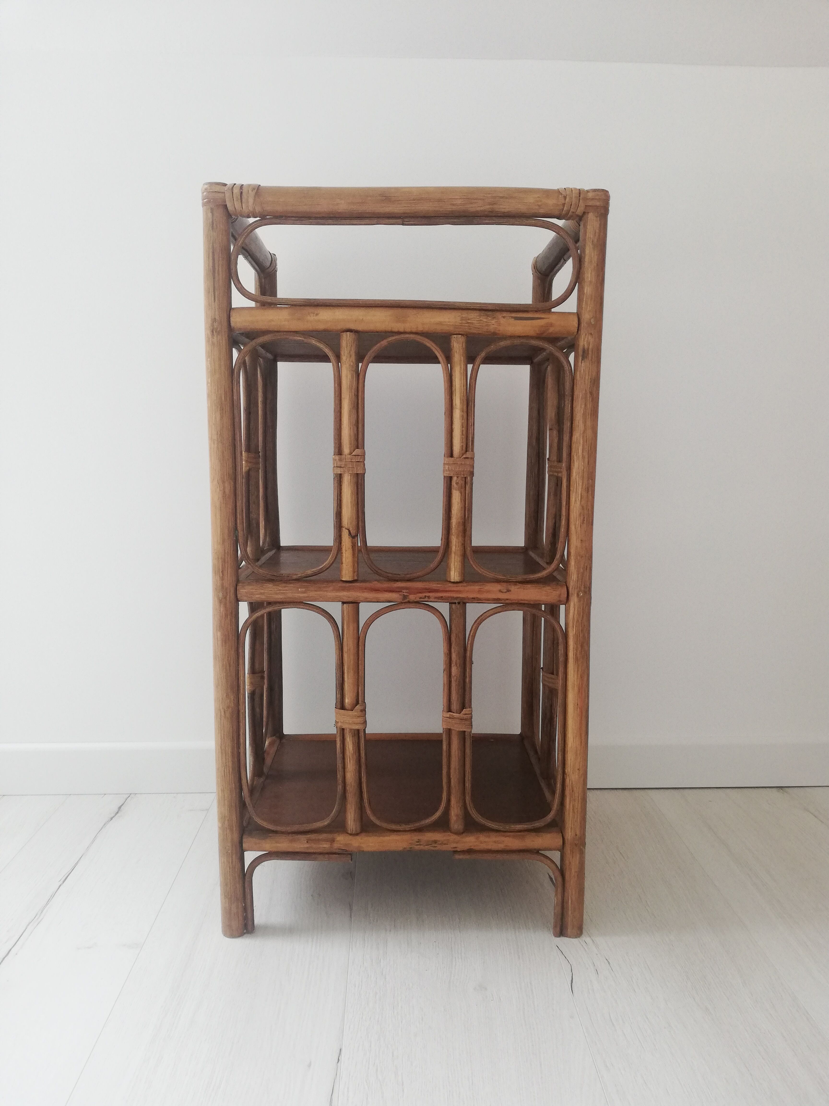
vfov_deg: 67.3
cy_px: 553
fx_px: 830
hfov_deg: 53.1
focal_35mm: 26
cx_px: 414
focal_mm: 3.81
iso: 160
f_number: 2.2
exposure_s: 1/50
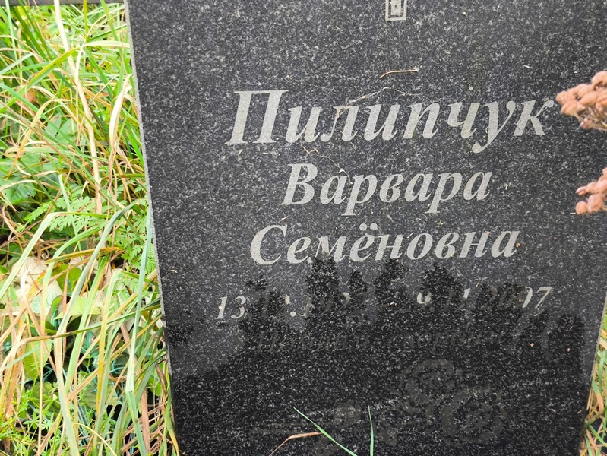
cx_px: 304
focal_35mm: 50
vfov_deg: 29.1
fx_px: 877
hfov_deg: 38.2
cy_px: 228
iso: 64
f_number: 1.7
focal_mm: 4.71
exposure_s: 1/60
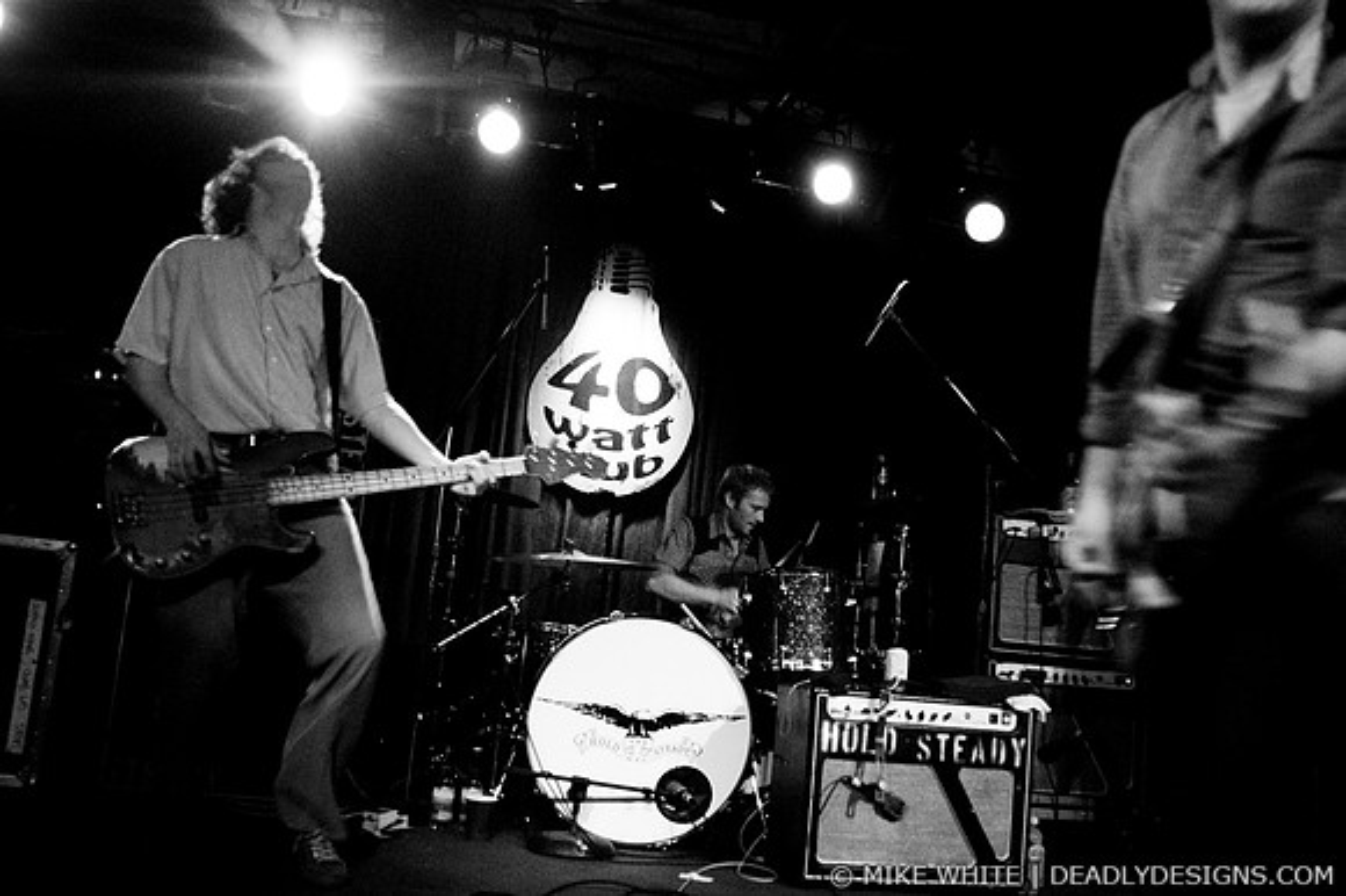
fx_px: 1121
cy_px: 448
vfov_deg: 43.6
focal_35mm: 30
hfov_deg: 62.0
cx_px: 673
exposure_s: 1/40
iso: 800
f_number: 2.8
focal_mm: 20
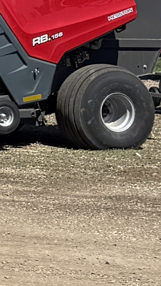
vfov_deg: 9.7
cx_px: -623
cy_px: -138
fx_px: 1632
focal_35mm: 215
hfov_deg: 4.8
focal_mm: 6.76
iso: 80
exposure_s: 1/5319
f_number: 1.78
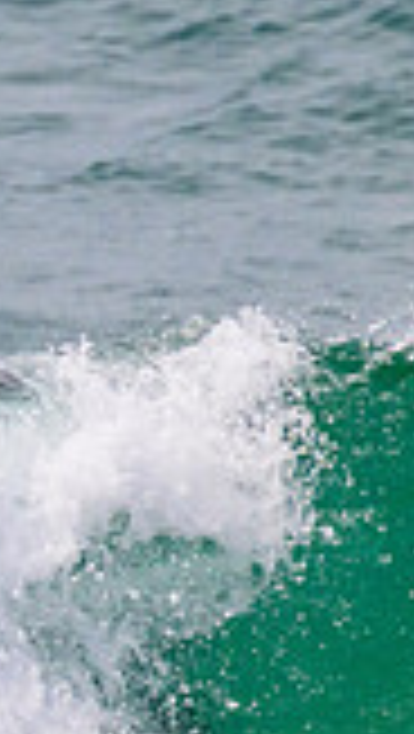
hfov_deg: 0.3
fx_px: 72995
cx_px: -813
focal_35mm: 3750
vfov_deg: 0.6
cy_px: 354
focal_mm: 800
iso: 900
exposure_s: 1/2000
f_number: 11
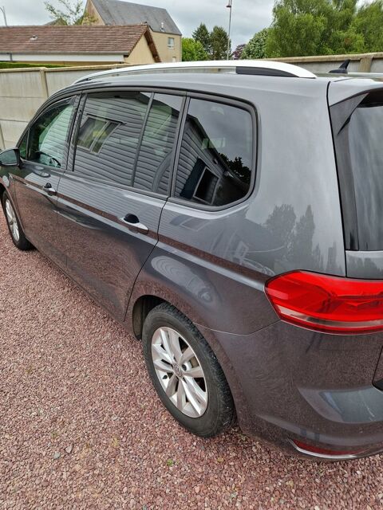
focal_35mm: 23
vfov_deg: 73.9
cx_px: 192
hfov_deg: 58.9
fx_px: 339
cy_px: 255
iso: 50
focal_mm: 5.4
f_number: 1.8
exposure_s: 1/180
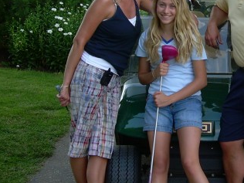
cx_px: 207
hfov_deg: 24.8
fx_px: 543
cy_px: 32
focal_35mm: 77
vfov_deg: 18.9
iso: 50
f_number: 2.8
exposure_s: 1/273
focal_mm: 6.3
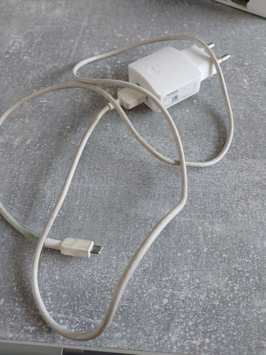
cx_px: 133
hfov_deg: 46.8
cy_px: 178
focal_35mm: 30
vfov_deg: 60.0
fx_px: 307
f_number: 1.8
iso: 250
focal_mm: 4.6
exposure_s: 1/120
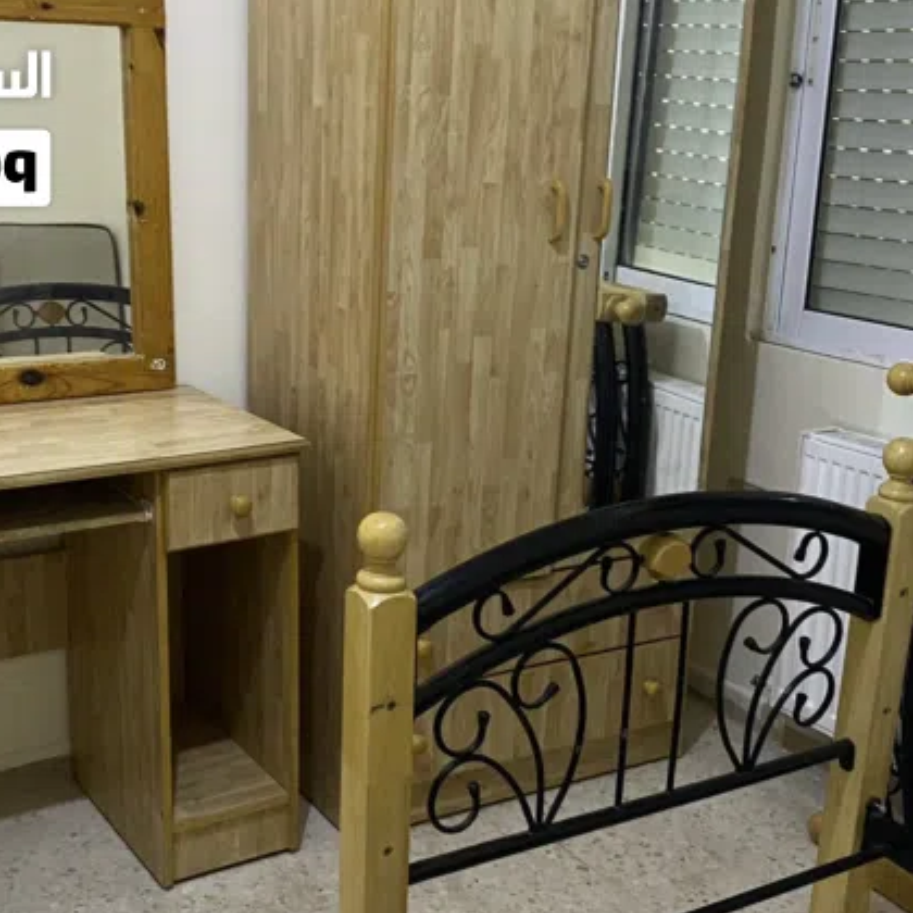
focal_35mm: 35
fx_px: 1044
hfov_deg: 47.0
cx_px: 378
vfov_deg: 47.1
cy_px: 520
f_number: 1.8
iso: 500
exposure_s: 1/25
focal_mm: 4.25
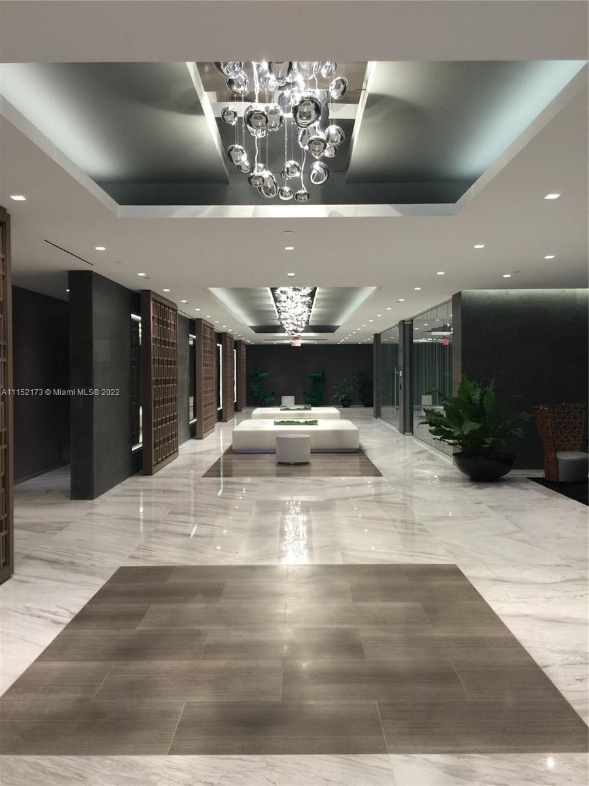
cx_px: 294
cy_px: 393
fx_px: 658
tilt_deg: -0.4
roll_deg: +0.2
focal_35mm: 29
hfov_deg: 48.2
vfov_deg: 61.7
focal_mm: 4.15
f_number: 2.2
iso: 32
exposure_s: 1/15
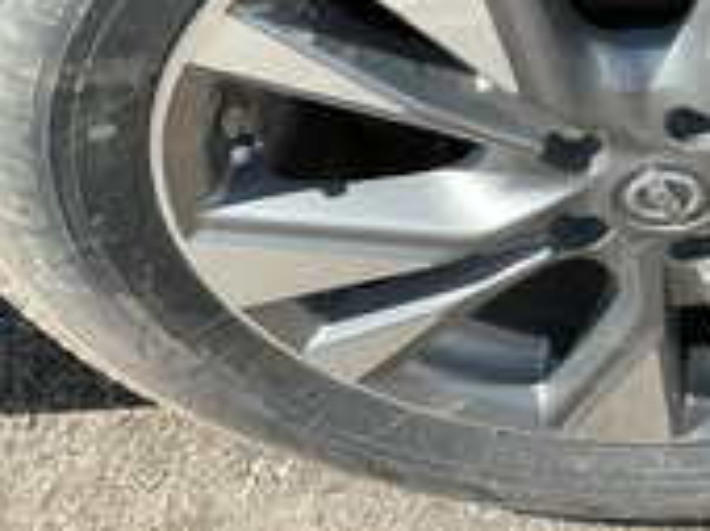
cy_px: -50
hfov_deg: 27.8
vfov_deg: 21.1
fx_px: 1352
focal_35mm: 66
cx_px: 697
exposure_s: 1/495
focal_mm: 3
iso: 25
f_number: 1.8
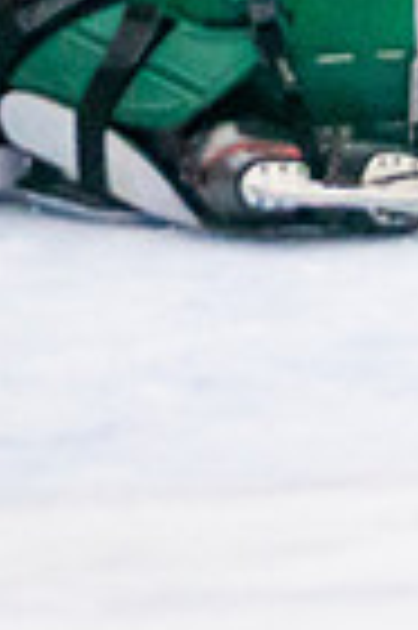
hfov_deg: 1.9
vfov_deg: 2.8
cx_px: 72
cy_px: -421
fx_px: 12884
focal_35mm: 738
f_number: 2.8
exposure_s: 1/1600
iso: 4000
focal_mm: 114
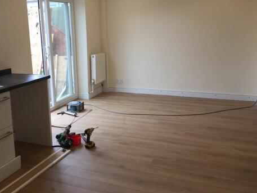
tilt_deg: -9.7
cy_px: 76
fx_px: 275
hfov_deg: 49.8
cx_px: 102
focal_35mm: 37
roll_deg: +2.7
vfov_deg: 38.5
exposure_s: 1/50
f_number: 2.2
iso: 32
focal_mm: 4.15
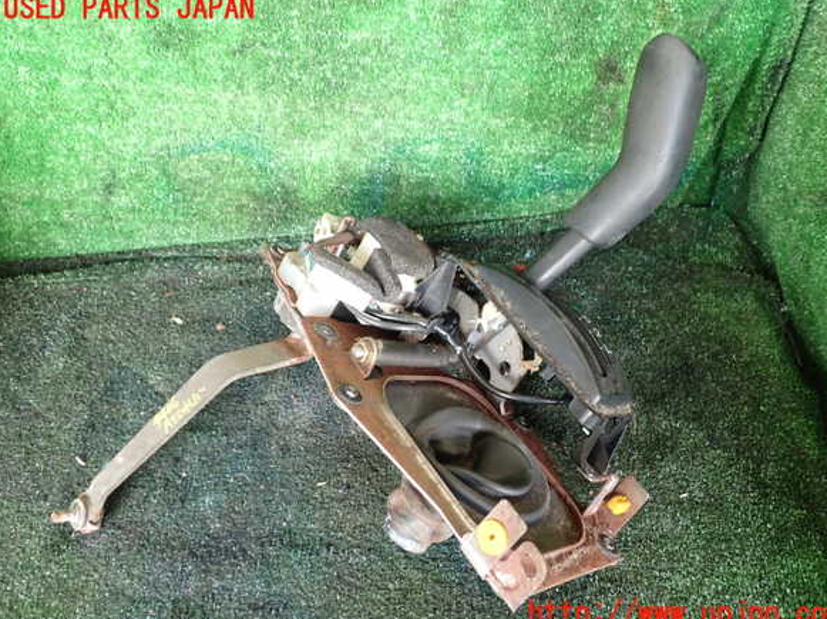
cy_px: 312
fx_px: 740
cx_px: 423
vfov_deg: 45.4
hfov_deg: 58.4
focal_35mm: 31
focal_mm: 5.4
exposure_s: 1/30
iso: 200
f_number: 2.3
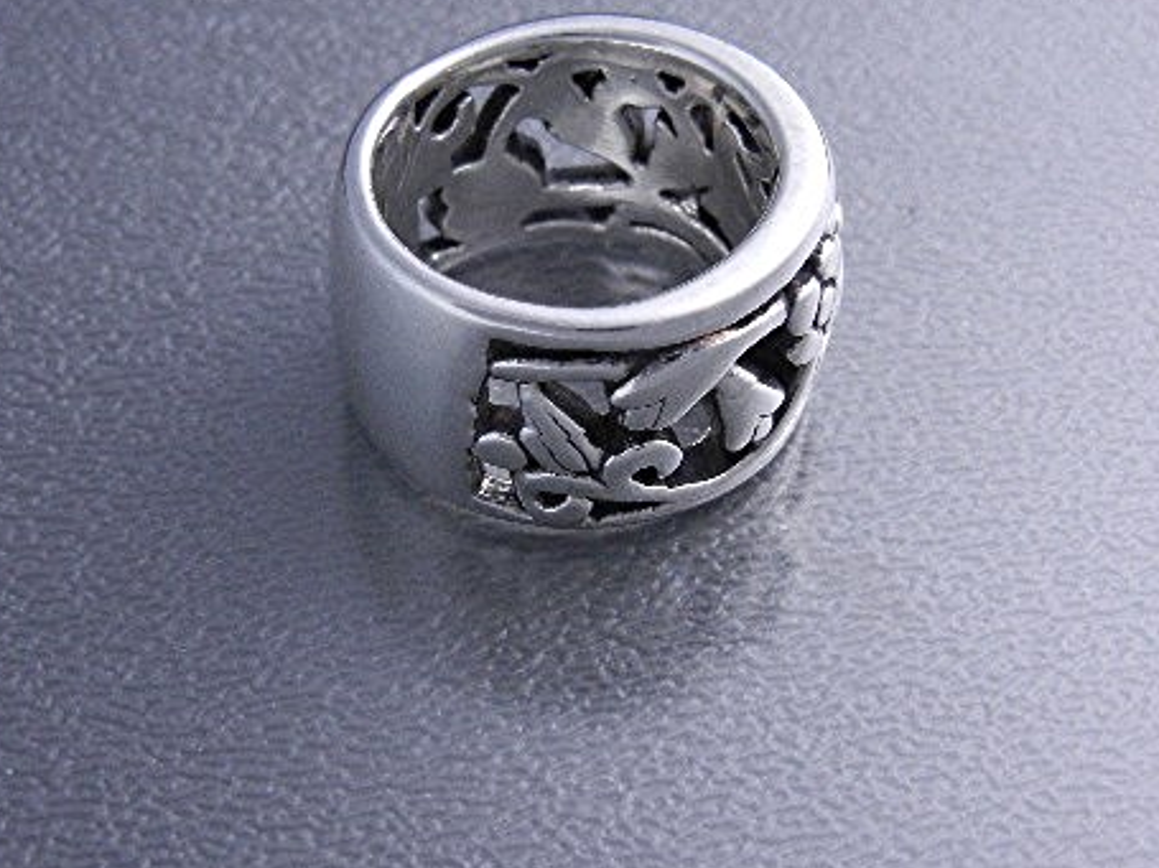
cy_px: 349
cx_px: 614
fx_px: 2778
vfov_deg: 17.8
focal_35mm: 83
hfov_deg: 23.6
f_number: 4
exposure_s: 1/28.5
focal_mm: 10.6
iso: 400
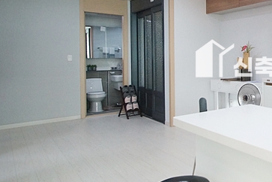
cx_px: 288
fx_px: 249
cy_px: 56
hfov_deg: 45.5
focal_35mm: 33
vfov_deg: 39.3
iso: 1600
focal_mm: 10
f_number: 4
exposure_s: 1/250
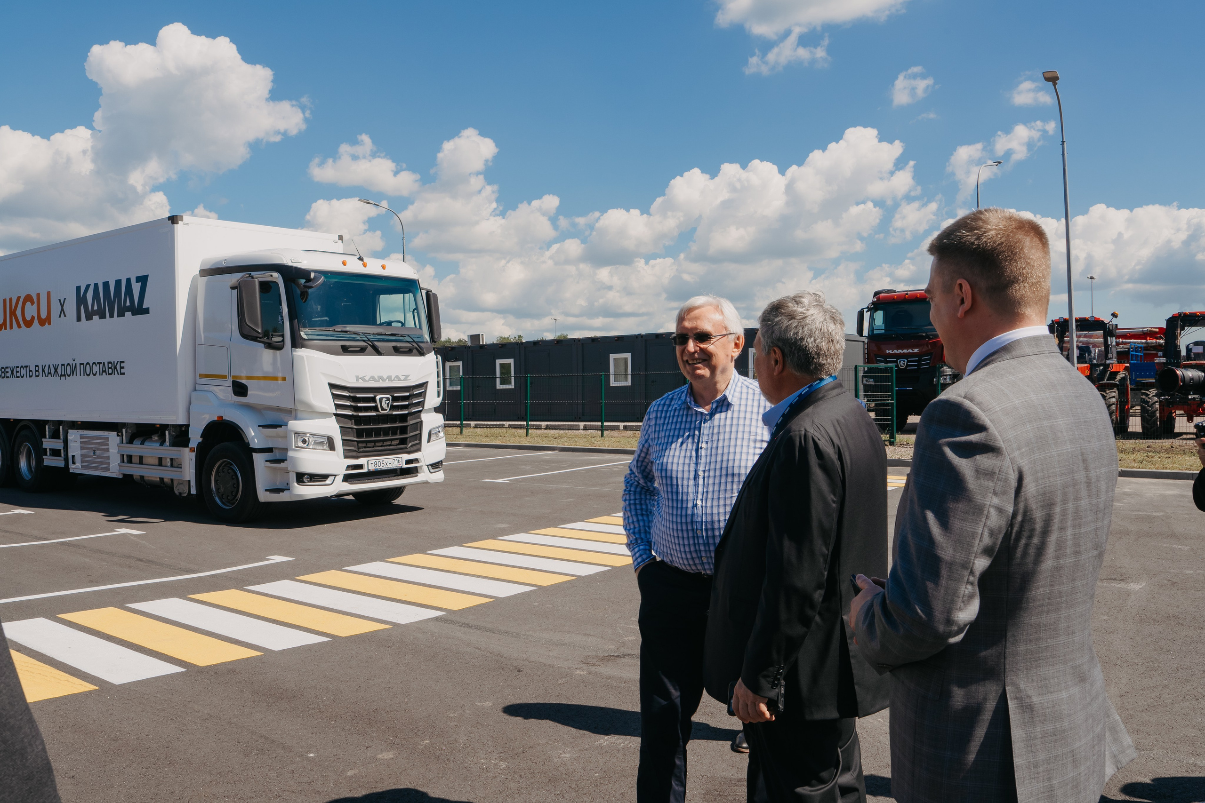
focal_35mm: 28
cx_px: 602
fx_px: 937
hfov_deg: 65.5
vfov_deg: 46.4
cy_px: 402
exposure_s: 1/200
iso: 160
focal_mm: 28
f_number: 14
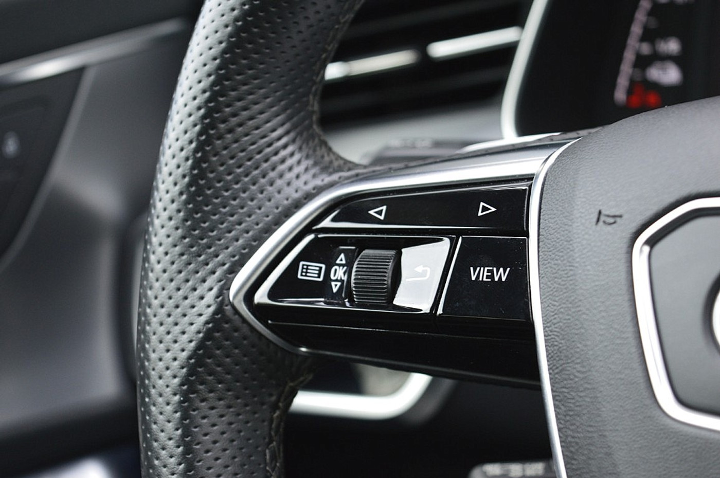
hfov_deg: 24.6
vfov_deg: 16.5
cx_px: 360
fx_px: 1648
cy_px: 239
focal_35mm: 82
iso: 800
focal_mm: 55
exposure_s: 1/60
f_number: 6.3
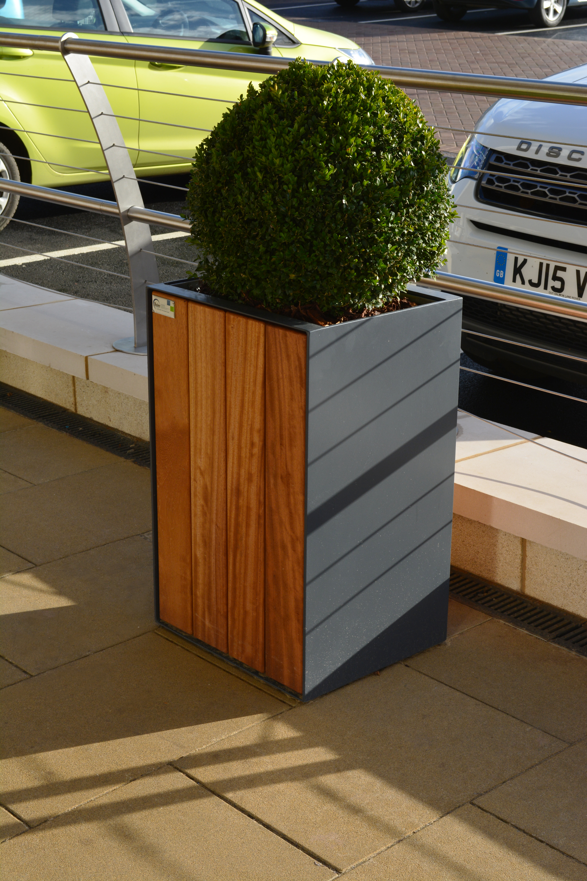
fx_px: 1467
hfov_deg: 22.6
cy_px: 440
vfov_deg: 33.4
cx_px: 294
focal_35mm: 60
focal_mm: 40
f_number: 11
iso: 200
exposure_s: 1/125
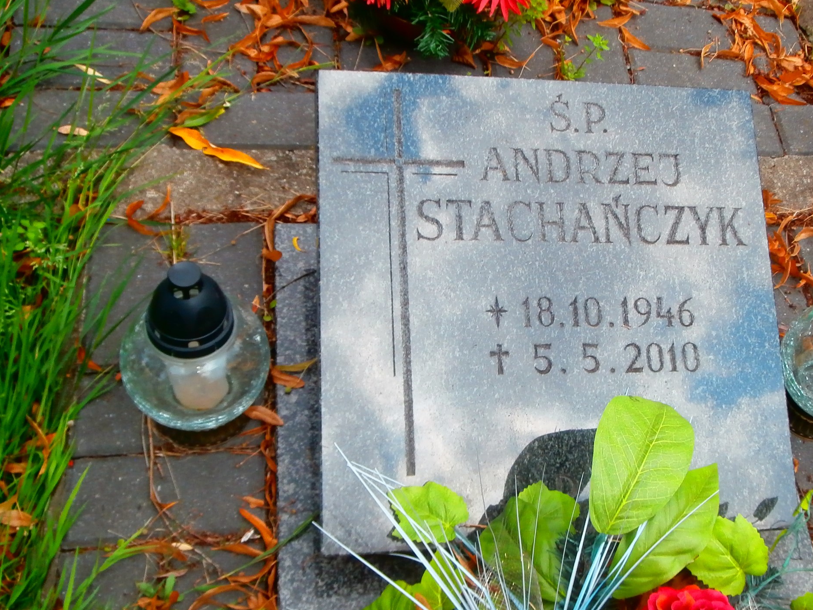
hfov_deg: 39.1
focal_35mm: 48
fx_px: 1127
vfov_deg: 30.2
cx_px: 557
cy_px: 235
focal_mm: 5.36
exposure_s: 1/320
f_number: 3.5
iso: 100
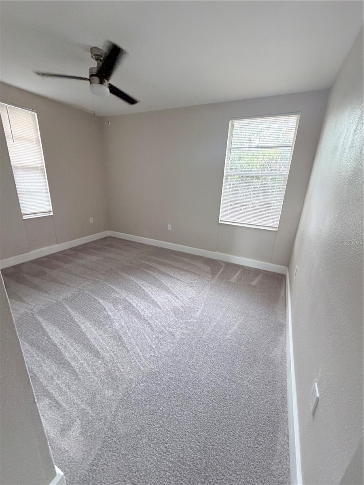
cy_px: 242
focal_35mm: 14
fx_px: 196
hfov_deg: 85.7
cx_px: 182
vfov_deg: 102.1
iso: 500
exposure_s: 1/60
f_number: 2.2
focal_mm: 2.22
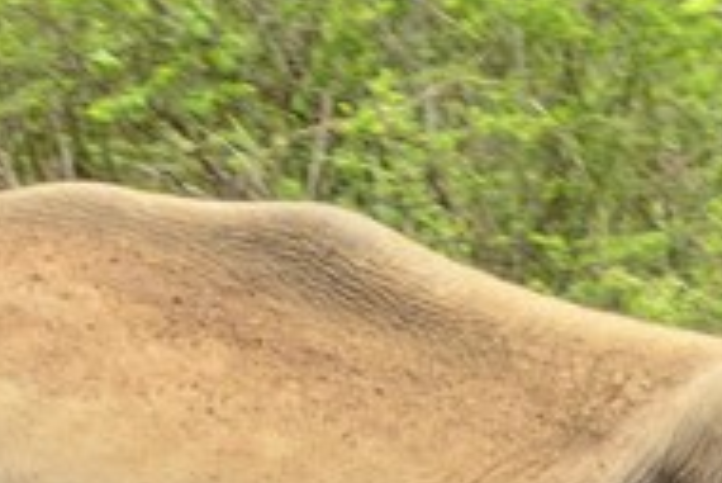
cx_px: 712
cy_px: 909
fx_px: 14919
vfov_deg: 1.8
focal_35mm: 743
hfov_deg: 2.8
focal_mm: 105
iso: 320
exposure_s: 1/250
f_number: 5.6
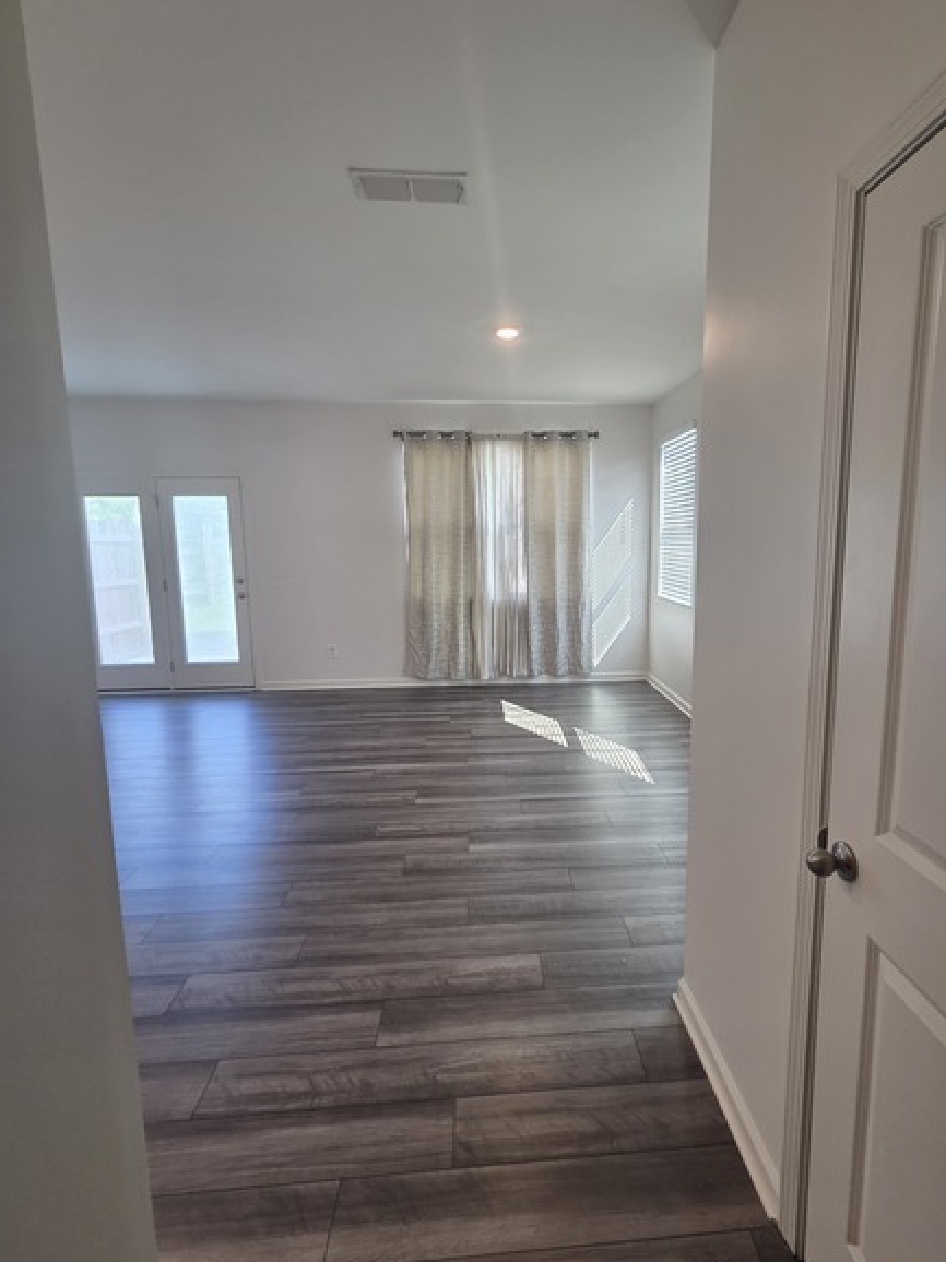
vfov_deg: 98.2
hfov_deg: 81.4
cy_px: 621
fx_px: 547
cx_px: 524
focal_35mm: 15
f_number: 2.2
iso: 125
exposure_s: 1/60
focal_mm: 2.2
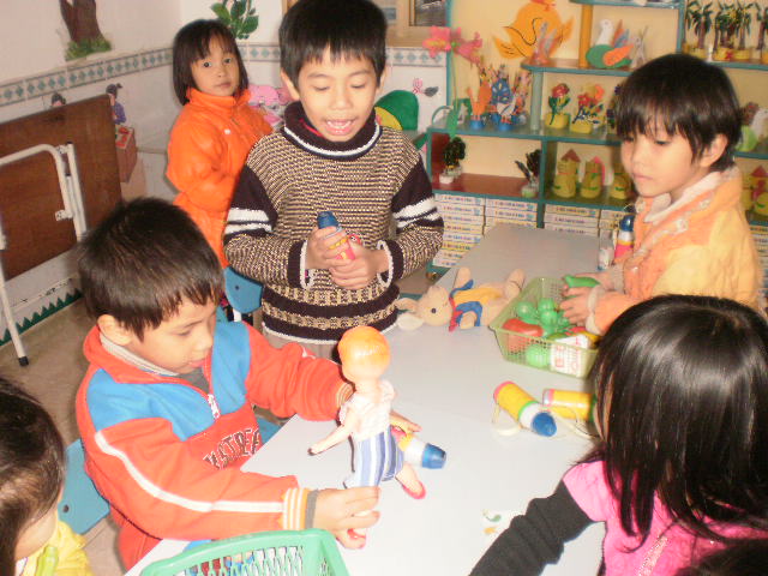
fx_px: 799
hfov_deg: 51.4
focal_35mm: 36
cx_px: 384
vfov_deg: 39.7
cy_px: 288
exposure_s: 1/30
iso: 160
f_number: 3.1
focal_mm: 6.3
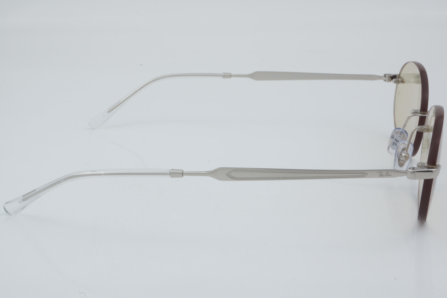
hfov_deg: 29.9
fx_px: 838
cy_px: 149
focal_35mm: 68
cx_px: 224
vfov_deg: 20.2
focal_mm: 45
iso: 100
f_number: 32
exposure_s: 1/3
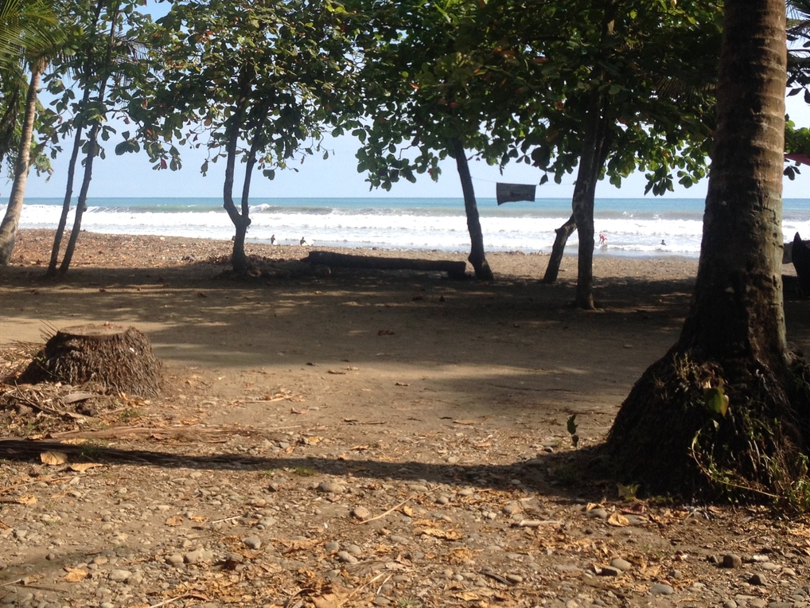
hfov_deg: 34.5
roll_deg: +0.2
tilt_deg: -1.0
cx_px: 255
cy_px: 152
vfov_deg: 26.2
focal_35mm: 55
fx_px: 1287
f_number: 2.4
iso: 50
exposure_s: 1/1175
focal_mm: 4.28
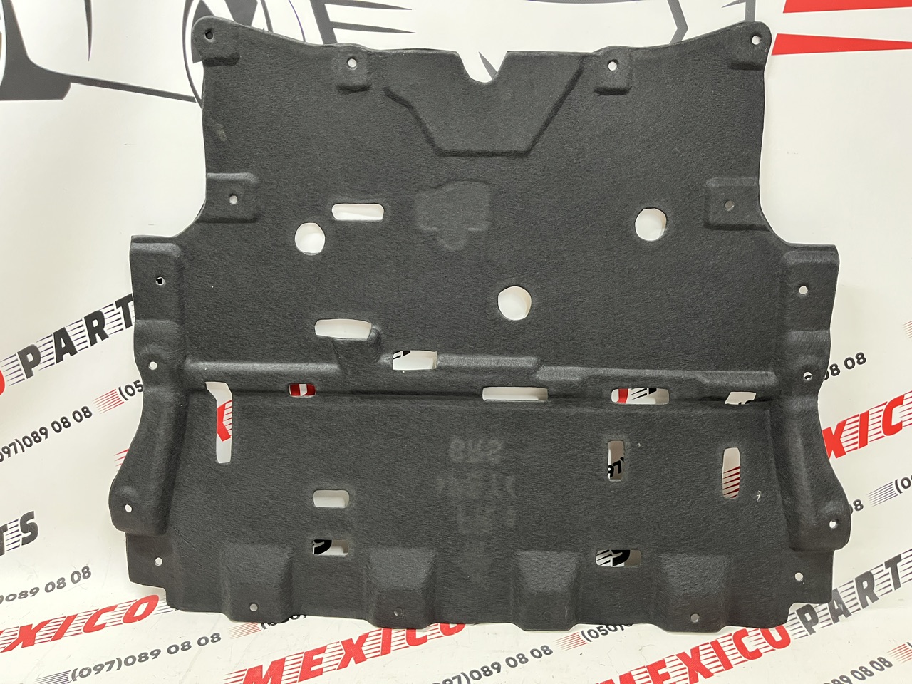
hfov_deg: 67.3
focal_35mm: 26
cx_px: 456
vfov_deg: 53.1
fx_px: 685
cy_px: 342
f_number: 1.6
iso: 250
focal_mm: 5.1
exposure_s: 1/50
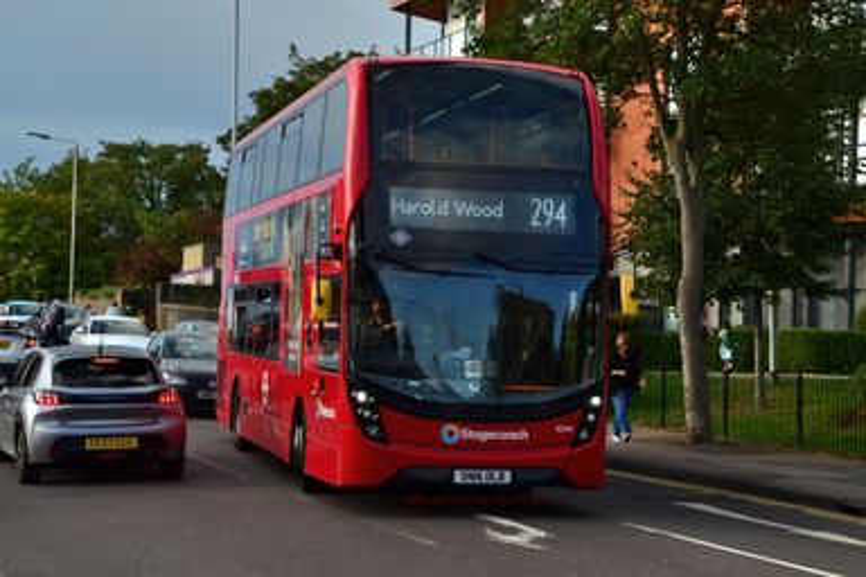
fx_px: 1804
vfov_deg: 18.2
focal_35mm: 75
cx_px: 433
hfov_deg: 27.0
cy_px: 288
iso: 100
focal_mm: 50
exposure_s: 1/125
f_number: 10
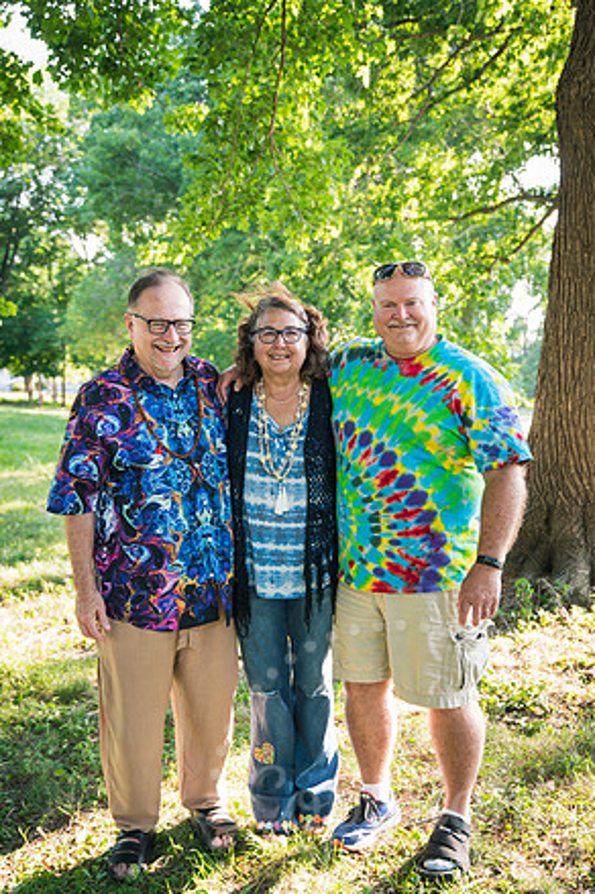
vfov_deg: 47.4
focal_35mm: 41
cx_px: 294
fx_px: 1018
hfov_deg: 32.6
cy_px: 456
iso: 800
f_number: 3.5
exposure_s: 1/320
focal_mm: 40
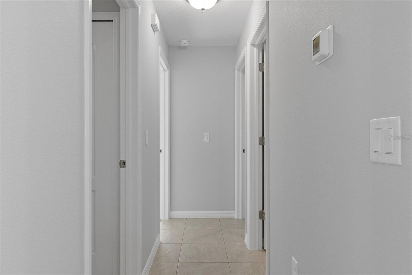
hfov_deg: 77.3
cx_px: 206
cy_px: 138
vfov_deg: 56.1
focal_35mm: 22
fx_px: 257
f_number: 8
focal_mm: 15
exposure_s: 1/8
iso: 320
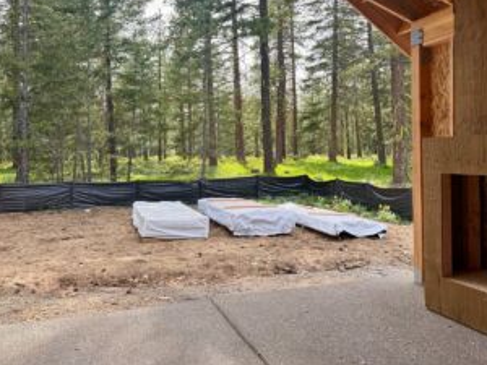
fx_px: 450
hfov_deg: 56.5
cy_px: 131
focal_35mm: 32
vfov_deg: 43.7
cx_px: 282
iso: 100
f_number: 1.78
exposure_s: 1/1018
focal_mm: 6.76
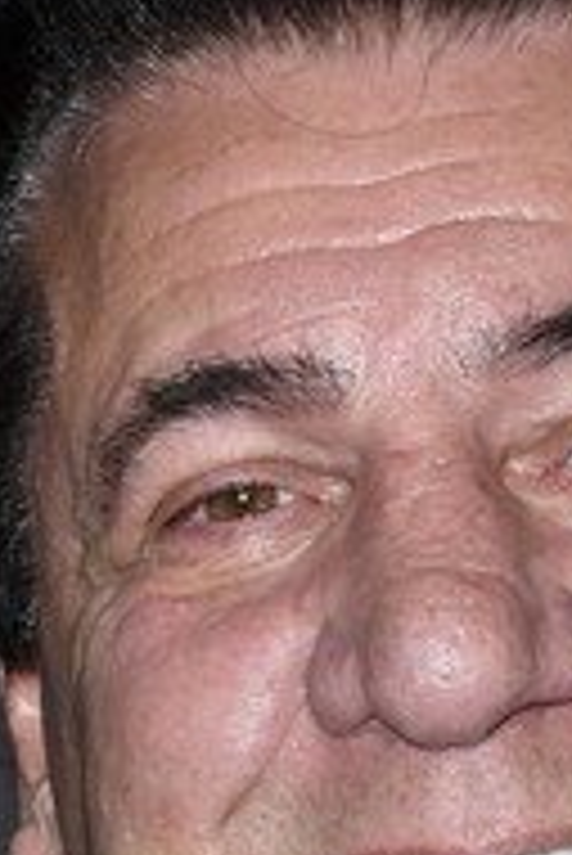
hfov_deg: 4.1
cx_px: 540
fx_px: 7898
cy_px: 745
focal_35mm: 332
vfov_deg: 6.2
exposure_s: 1/160
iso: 500
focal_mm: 82
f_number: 7.1
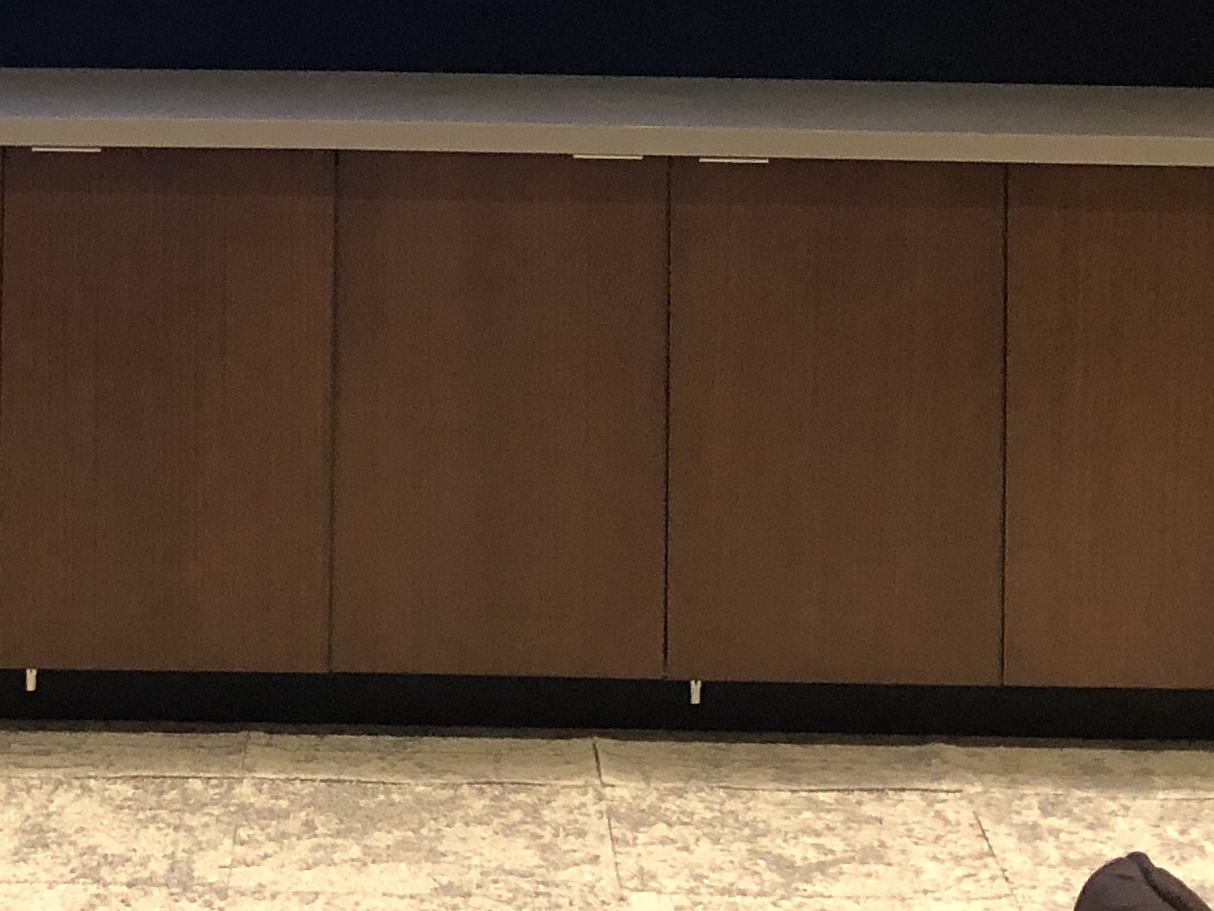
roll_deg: -0.5
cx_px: 354
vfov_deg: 14.6
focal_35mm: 97
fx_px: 3402
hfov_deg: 20.1
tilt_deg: -1.1
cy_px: -272
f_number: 1.8
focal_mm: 3.99
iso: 100
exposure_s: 1/15
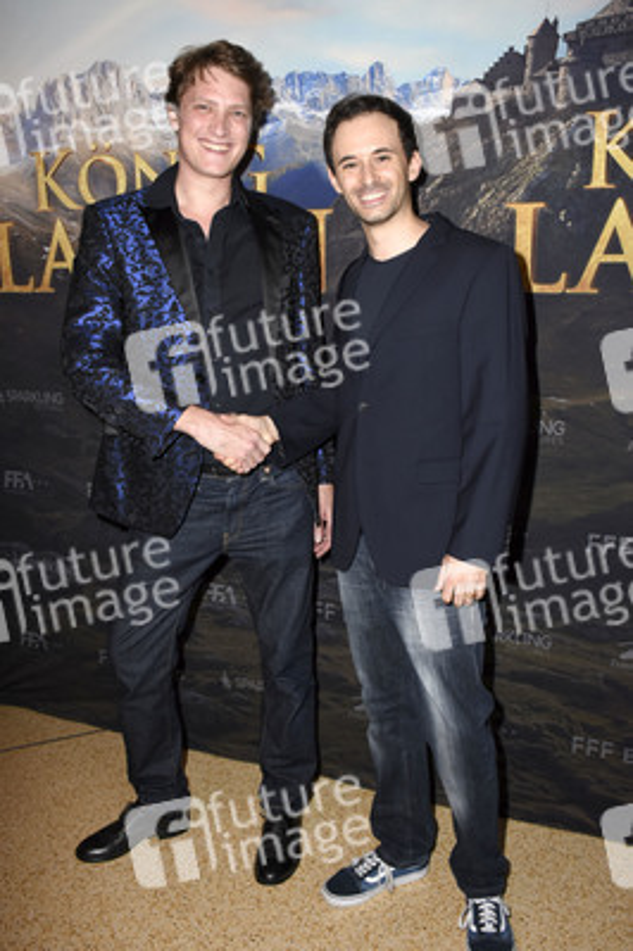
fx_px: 793
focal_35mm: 30
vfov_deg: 62.0
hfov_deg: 43.5
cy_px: 476
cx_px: 316
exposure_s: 1/125
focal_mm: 20
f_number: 5.6
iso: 800
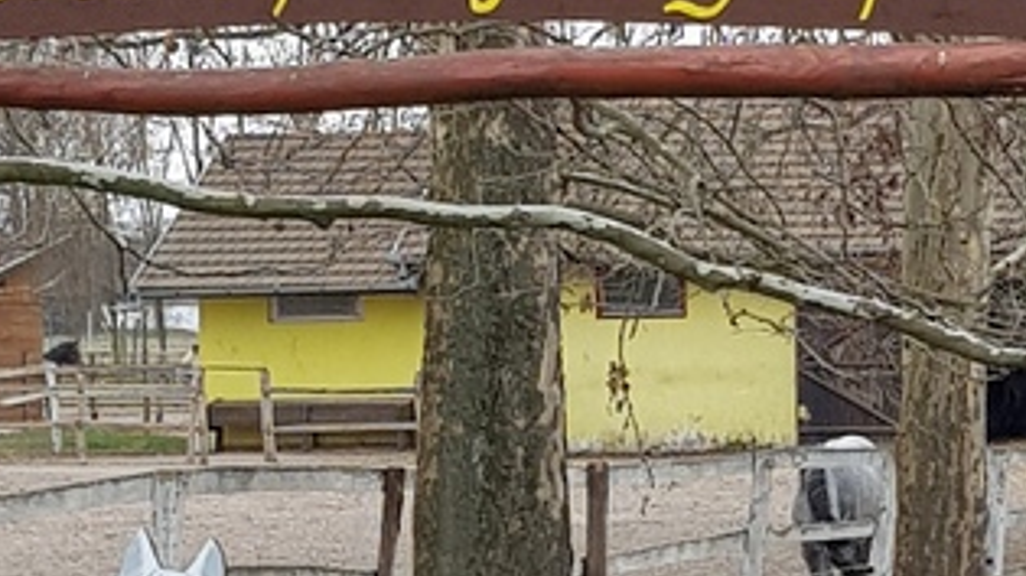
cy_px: 589
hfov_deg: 29.3
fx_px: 1958
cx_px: 612
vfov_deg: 16.4
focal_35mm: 72
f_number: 1.7
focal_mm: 4.2
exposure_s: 1/714
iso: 40
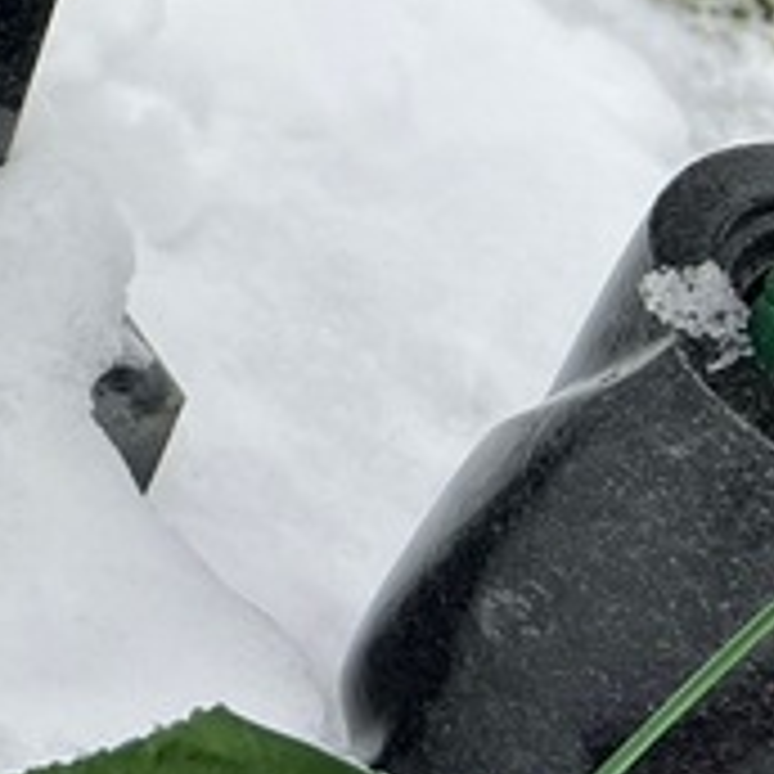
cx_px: -878
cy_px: -261
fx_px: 2707
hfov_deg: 13.4
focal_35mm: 107
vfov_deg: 15.4
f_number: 1.5
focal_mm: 5.7
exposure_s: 1/305
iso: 50
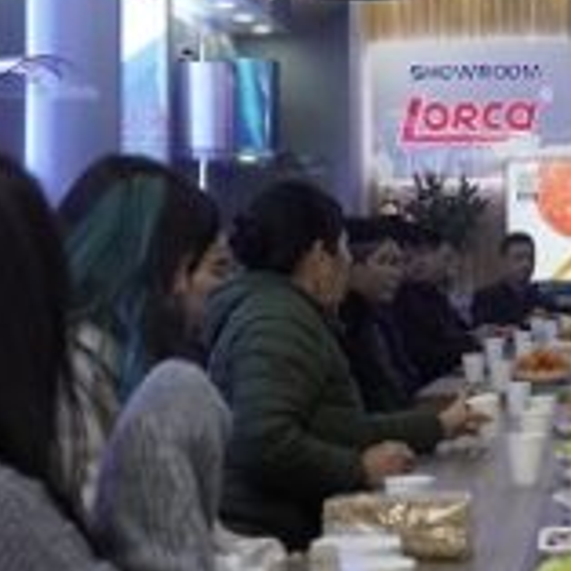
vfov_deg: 18.9
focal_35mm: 92
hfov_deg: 18.3
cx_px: 596
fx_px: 1717
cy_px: 227
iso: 1600
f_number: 4
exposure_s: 1/160
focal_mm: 20
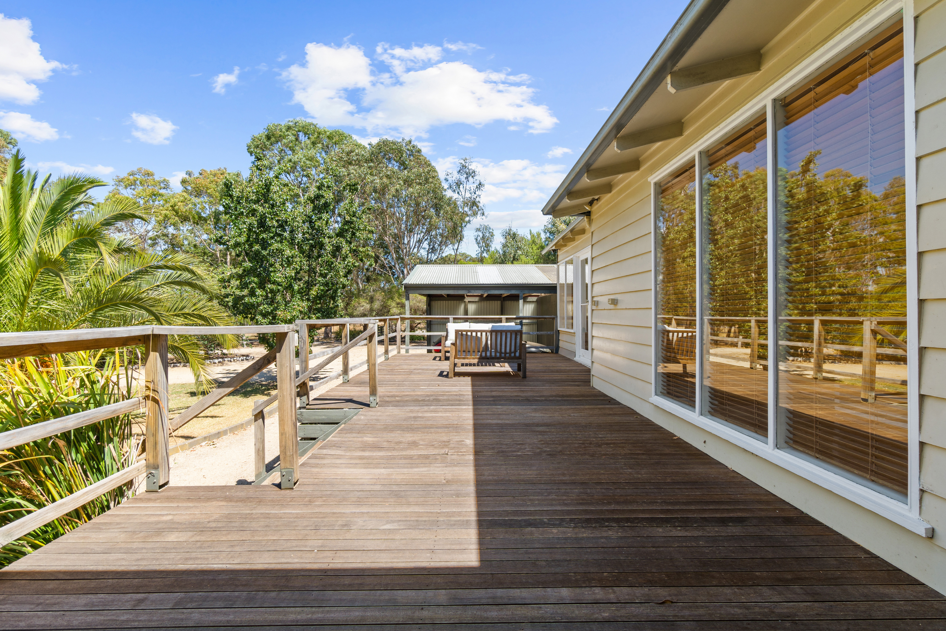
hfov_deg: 100.4
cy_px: 316
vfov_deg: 77.3
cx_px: 473
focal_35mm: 15
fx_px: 394
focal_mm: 10
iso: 100
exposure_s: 1/25
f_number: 8
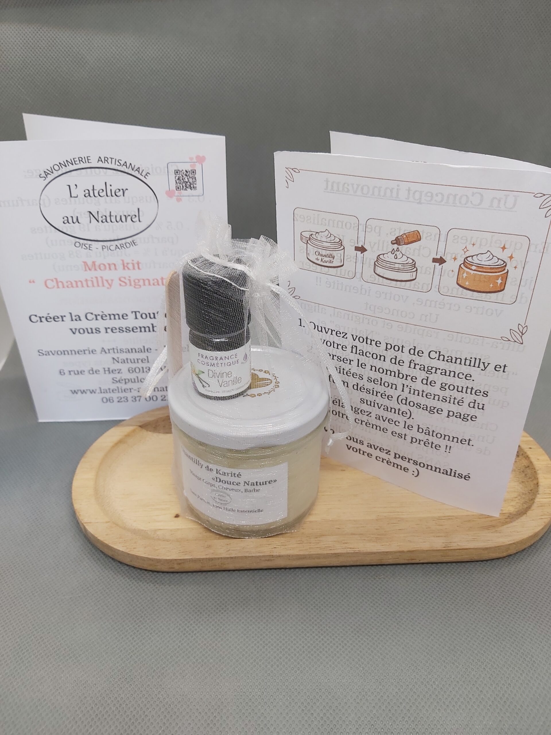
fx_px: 552
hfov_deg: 53.1
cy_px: 368
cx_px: 276
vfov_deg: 67.3
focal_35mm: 26
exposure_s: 1/100
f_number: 1.7
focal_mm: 3.92
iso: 80
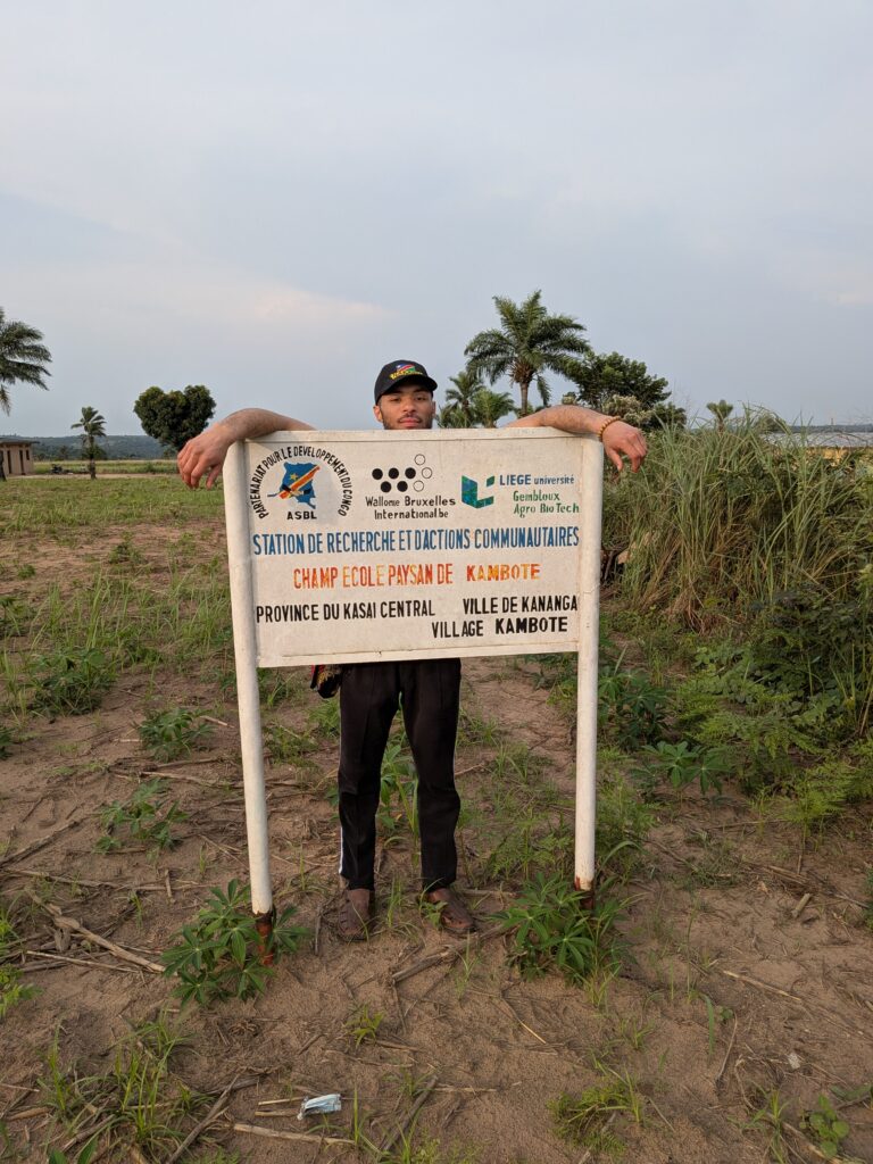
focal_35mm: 24
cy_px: 582
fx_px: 807
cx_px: 436
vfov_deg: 71.6
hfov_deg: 56.8
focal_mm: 4.53
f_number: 1.7
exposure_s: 1/590
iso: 34
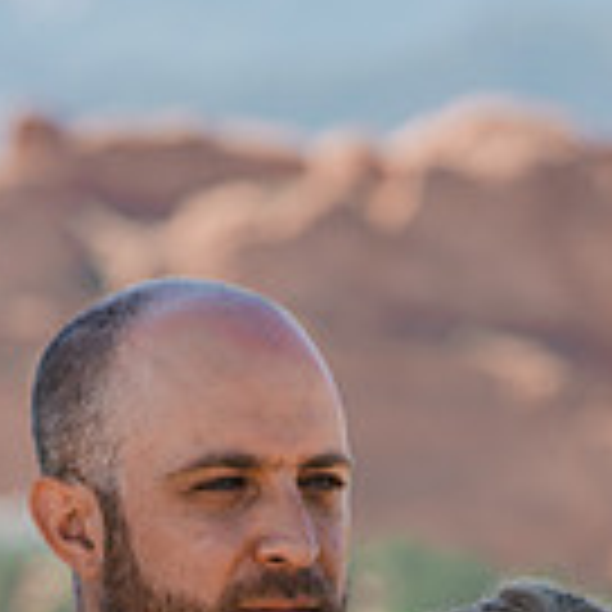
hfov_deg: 7.4
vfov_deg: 7.2
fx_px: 4761
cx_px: 358
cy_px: 963
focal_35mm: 238
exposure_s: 1/500
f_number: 3.2
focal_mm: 85
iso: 100
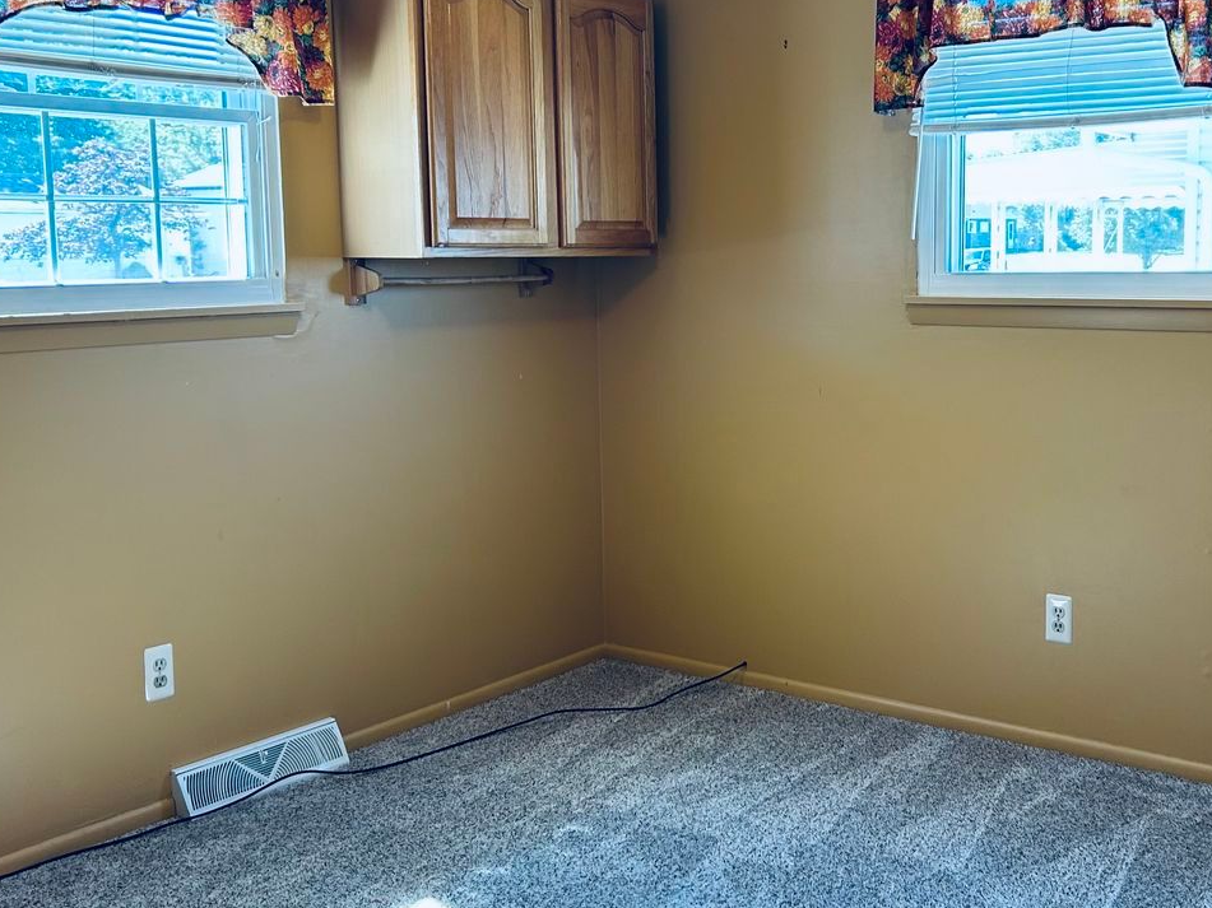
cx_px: 754
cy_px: 425
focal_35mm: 41
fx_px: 1435
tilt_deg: -6.1
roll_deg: +1.3
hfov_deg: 45.4
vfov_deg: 35.1
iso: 80
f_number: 1.5
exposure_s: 1/60
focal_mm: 5.7
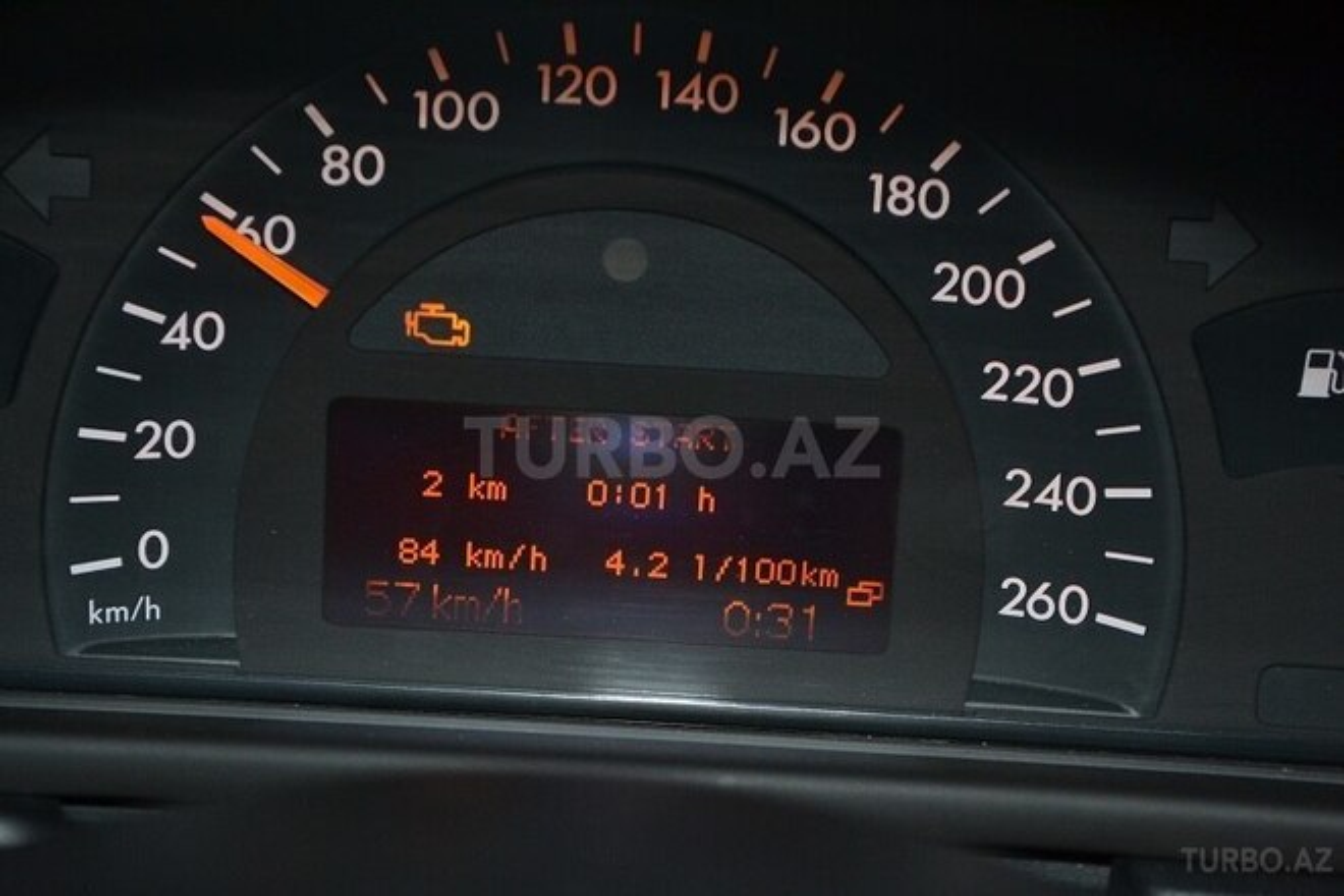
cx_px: 672
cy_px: 448
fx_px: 2464
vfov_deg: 20.6
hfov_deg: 30.5
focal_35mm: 66
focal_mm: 44
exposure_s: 1/60
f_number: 5.3
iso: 1250
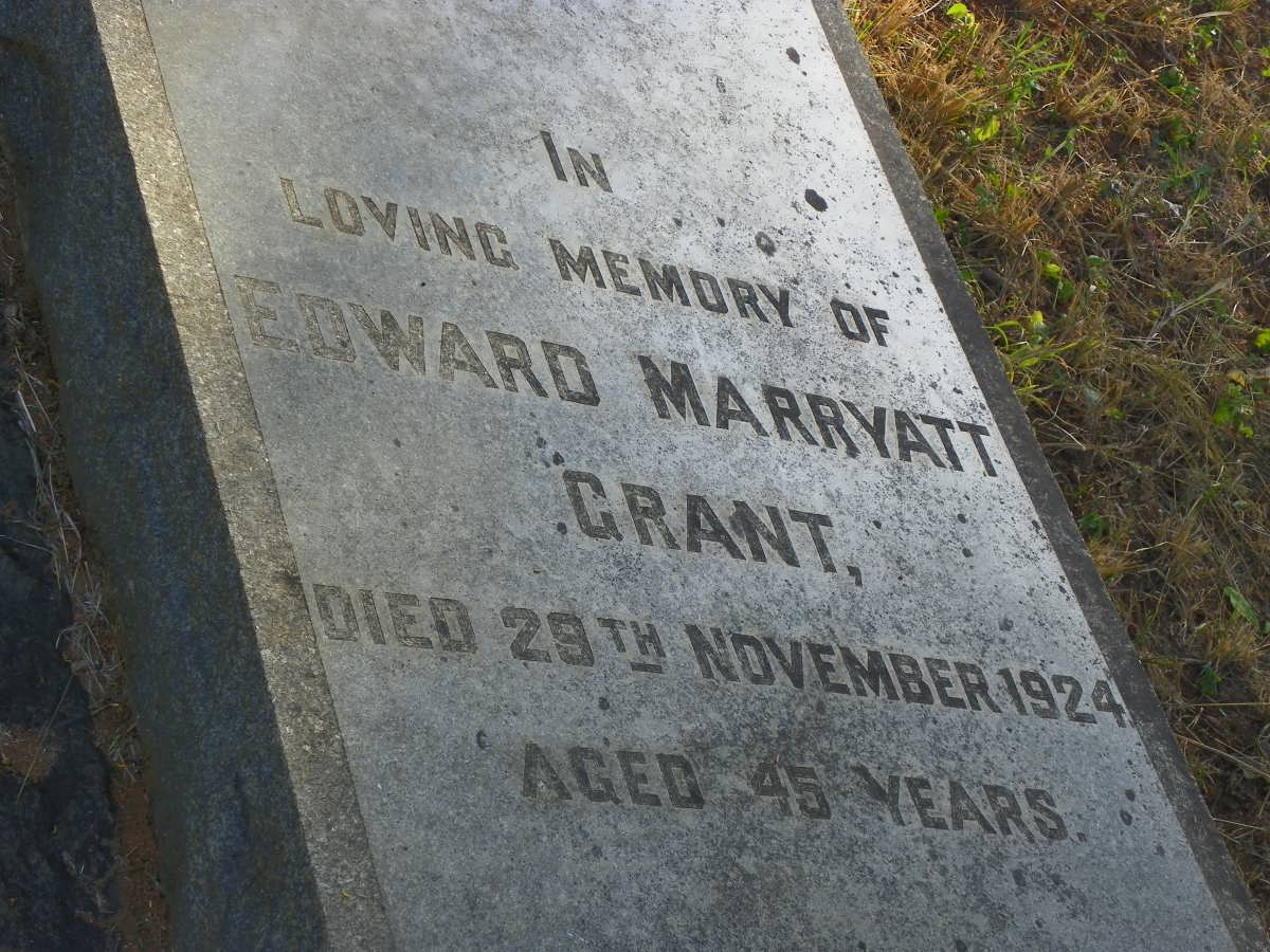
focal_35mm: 80
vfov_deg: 18.4
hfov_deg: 24.4
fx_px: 2935
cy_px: 476
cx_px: 635
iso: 64
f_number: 4
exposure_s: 1/60
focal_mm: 14.2
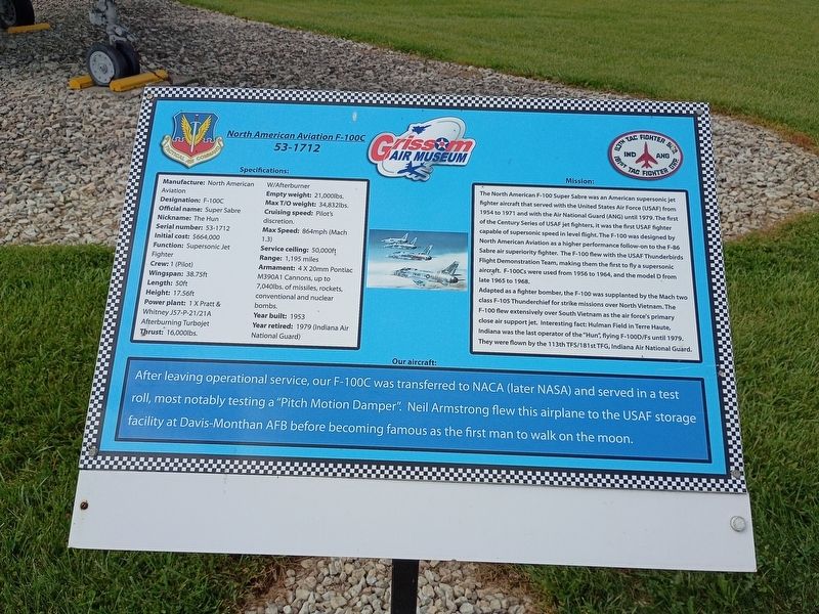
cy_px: 307
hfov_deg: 61.7
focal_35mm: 29
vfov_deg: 48.2
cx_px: 410
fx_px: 686
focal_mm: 4.27
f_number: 1.8
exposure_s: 1/1634
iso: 103
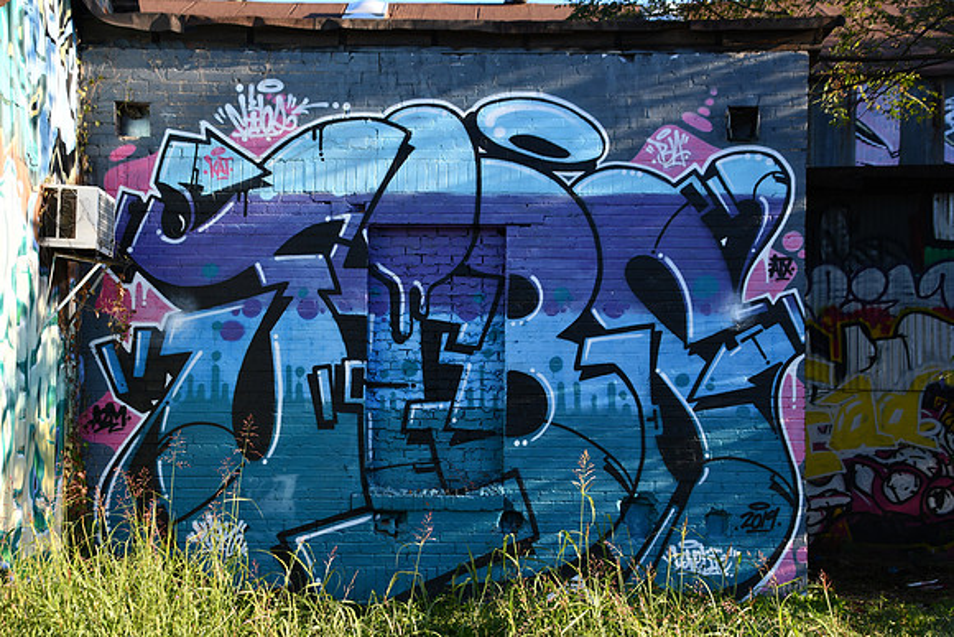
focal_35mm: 66
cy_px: 318
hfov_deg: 30.5
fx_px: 1749
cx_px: 477
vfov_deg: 20.6
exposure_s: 1/250
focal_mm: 44
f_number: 7.1
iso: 200
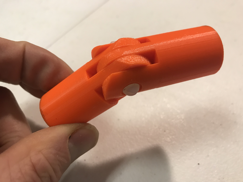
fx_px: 197
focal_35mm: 28
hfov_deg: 63.4
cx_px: 122
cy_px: 91
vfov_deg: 49.7
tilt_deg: -50.4
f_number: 1.8
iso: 40
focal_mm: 3.99
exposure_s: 1/30
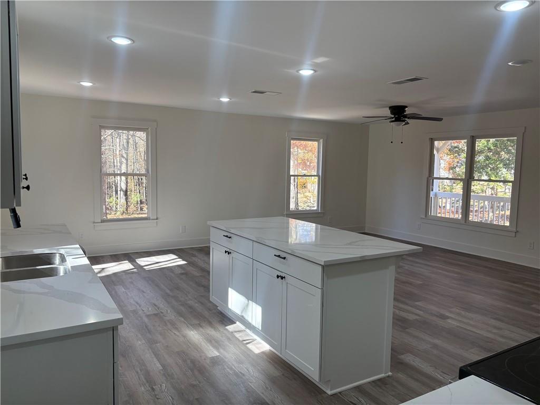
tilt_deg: -4.9
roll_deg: -1.2
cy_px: 202
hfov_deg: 67.3
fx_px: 406
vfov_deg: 53.1
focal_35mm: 26
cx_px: 270
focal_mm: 5.96
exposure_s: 1/232
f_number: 1.6
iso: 64
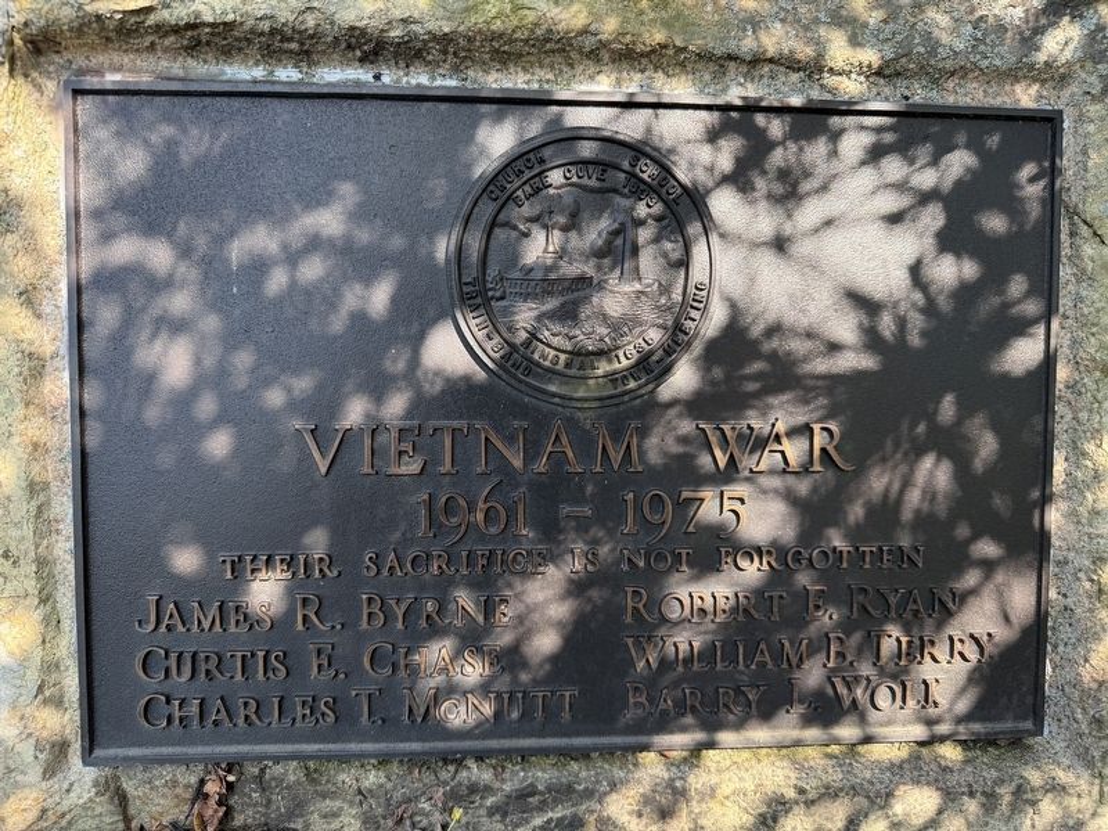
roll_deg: -2.3
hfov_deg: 71.6
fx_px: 768
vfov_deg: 56.8
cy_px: 416
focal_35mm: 24
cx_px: 554
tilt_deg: -21.4
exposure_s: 1/291
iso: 100
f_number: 1.78
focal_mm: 6.76
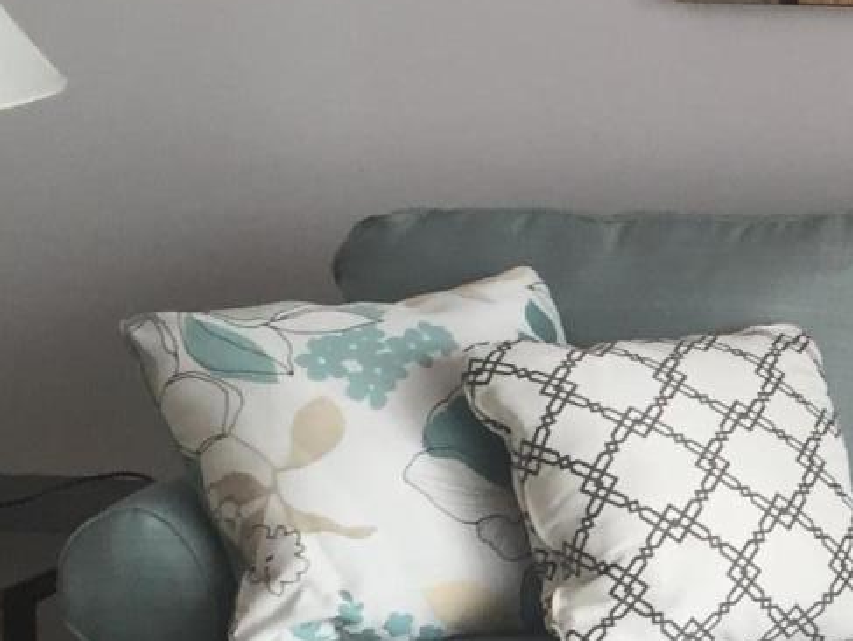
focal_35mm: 119
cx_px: 1093
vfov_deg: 12.3
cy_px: 616
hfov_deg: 15.8
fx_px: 2935
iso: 32
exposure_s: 1/40
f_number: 2.2
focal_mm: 4.15
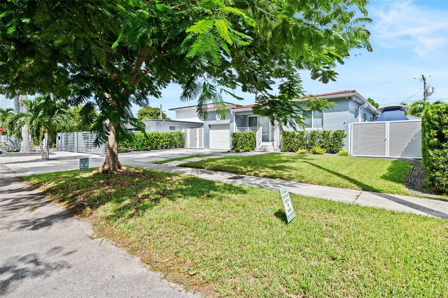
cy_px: 149
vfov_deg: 67.3
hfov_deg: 90.1
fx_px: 224
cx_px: 224
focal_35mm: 18
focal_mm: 18
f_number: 8
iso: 200
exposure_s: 1/250
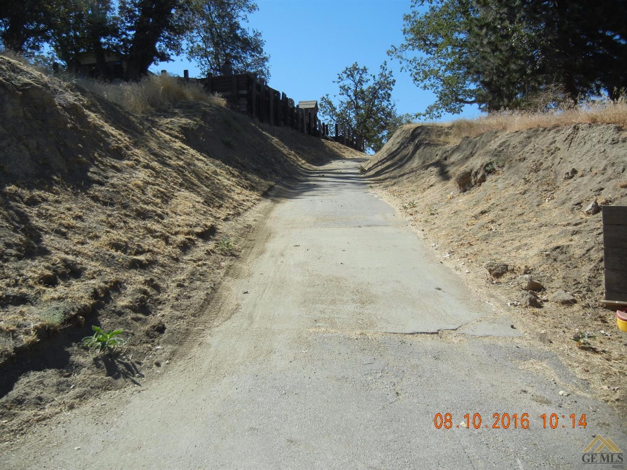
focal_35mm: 30
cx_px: 314
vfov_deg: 46.8
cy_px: 235
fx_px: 543
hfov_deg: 60.0
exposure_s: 1/398
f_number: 7
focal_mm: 5.4
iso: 160
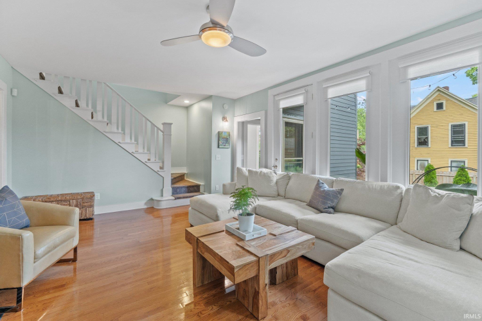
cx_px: 241
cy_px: 160
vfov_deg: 77.3
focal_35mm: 15
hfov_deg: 100.4
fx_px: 201
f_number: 4
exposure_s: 1/5
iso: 800
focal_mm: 10
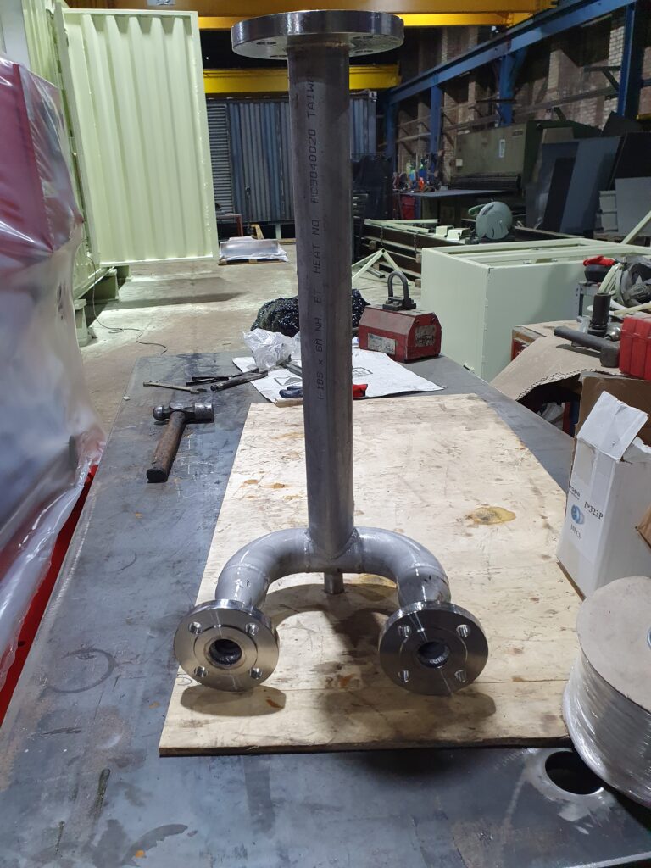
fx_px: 652
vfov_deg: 67.3
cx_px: 326
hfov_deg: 53.1
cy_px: 434
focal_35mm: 26
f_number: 2.4
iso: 320
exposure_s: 1/50
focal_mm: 4.32
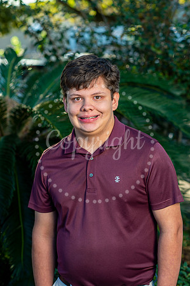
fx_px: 674
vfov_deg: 23.9
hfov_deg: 16.0
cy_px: 143
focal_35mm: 85
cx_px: 95
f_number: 4
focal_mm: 85
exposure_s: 1/160
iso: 200
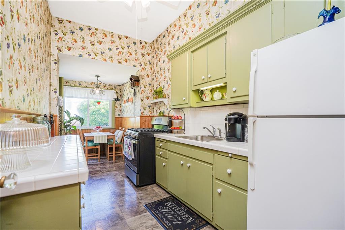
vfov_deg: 72.0
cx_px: 172
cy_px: 115
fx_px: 158
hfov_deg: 95.0
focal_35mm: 16
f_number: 4
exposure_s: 1/30
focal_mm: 16.5
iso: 100
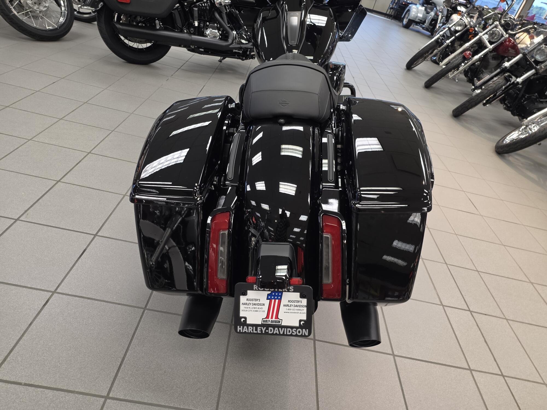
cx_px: 274
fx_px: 363
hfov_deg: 73.9
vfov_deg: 58.9
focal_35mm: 23
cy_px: 205
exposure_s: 1/120
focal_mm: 6.25
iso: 200
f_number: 1.7
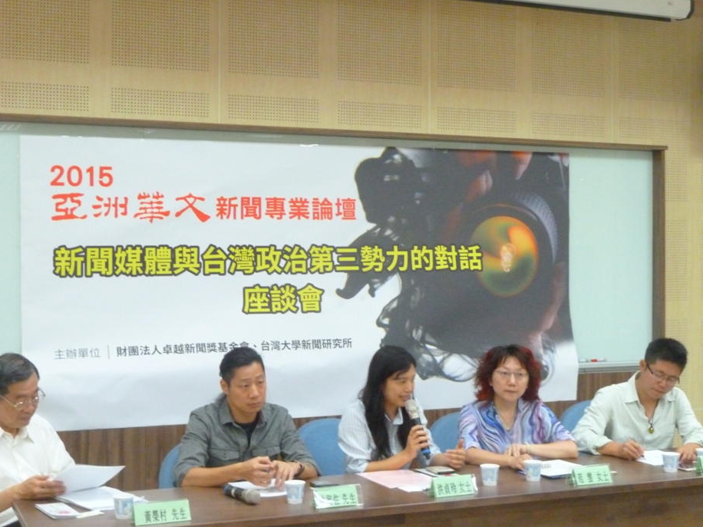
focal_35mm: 56
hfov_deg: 34.3
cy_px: 267
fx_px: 1137
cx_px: 349
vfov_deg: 26.1
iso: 800
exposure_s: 1/30
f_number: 3.9
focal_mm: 9.1
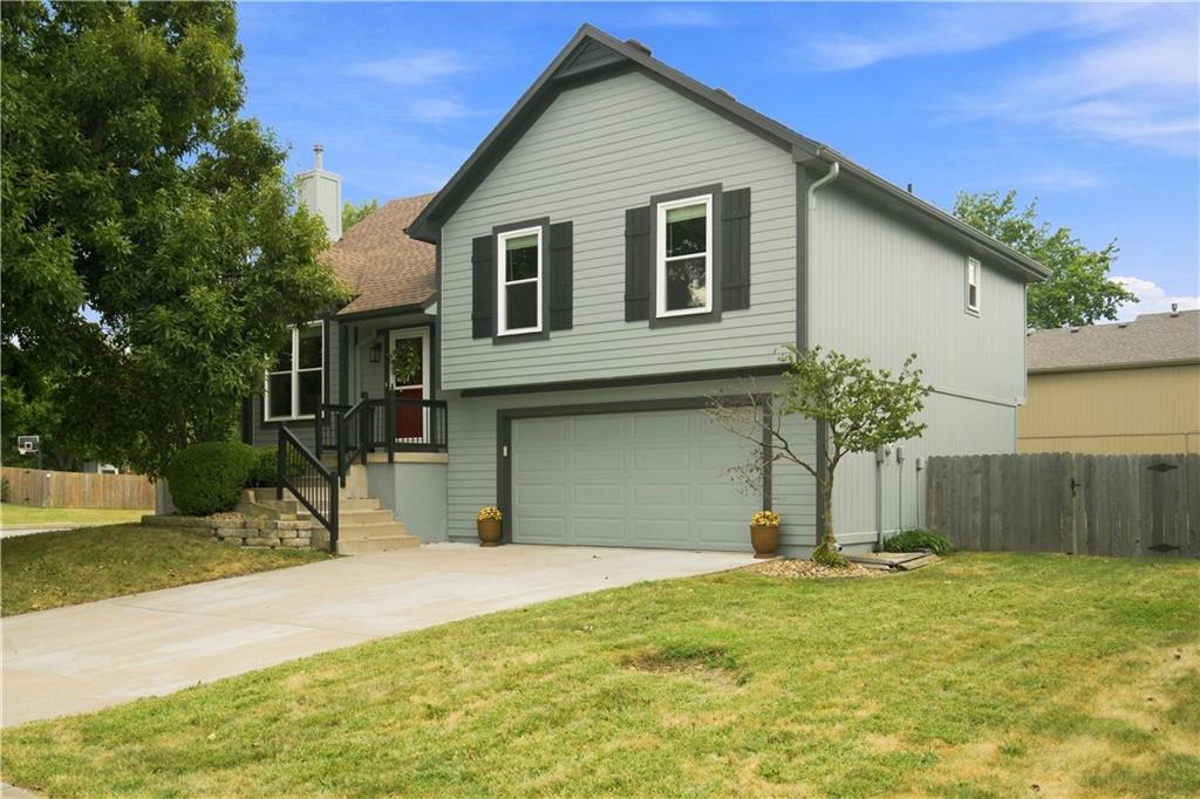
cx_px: 600
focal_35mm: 32
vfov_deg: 41.1
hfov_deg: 58.7
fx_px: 1066
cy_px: 400
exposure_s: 1/125
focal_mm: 32
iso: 320
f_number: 9
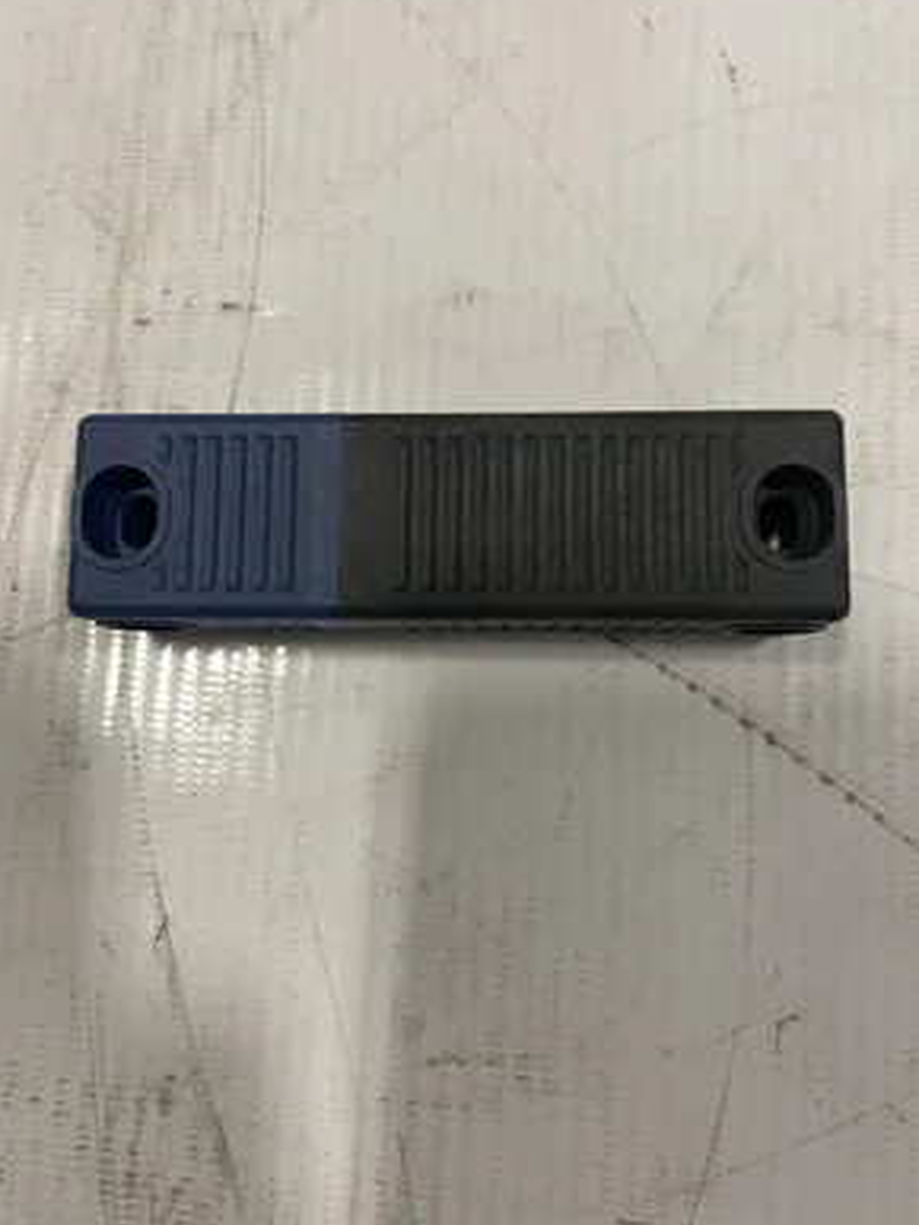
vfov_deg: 65.3
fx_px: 955
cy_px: 592
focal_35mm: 27
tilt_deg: -83.3
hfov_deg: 51.4
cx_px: 445
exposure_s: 1/60
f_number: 1.6
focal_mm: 4.2
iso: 125
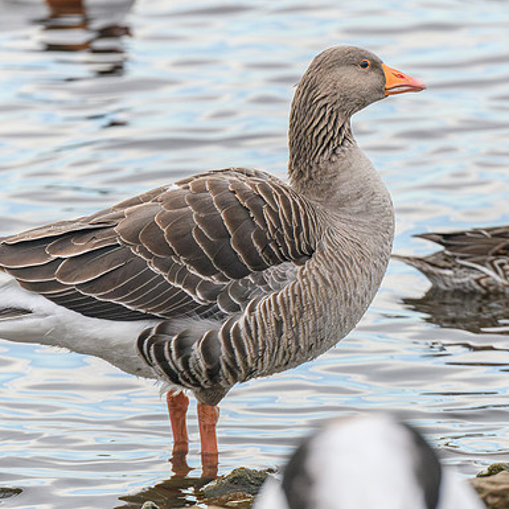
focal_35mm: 693
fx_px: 11529
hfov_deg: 2.5
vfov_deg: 2.5
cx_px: 311
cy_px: 250
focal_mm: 400
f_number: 8
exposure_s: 1/1250
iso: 3600
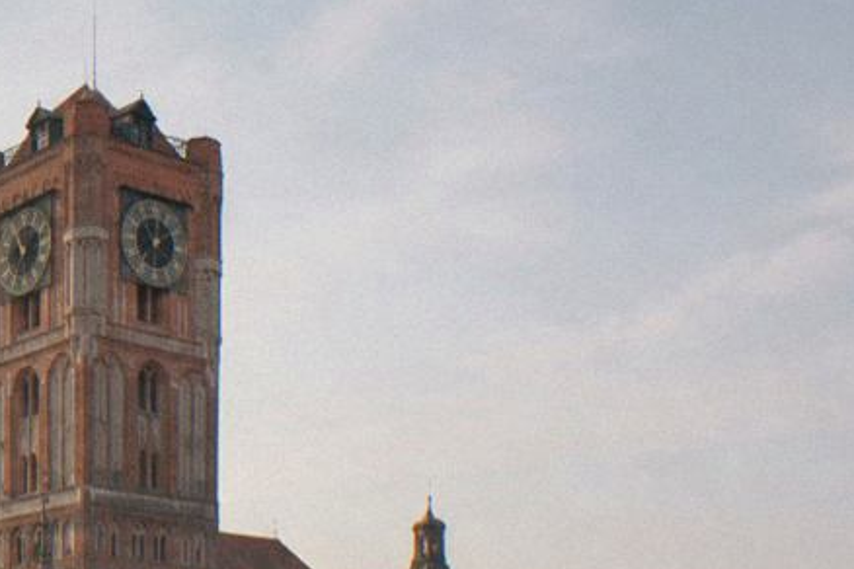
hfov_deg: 13.8
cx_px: -35
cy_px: 643
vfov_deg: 9.3
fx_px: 3463
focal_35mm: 146
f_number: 10
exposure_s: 1/320
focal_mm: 64
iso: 160
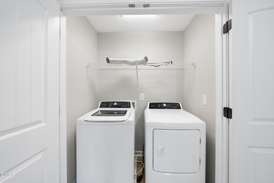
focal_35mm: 12
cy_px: 92
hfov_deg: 112.6
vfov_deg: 90.1
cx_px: 137
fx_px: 91
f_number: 7.1
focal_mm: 12
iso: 800
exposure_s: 1/8
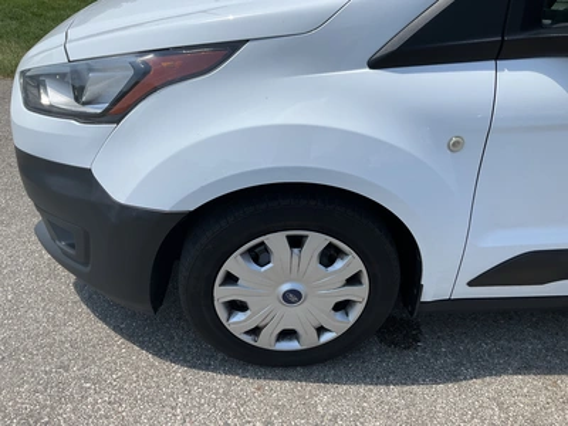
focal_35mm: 29
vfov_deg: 48.2
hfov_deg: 61.7
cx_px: 284
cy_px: 213
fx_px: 476
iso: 25
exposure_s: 1/1912
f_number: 1.8
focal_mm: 3
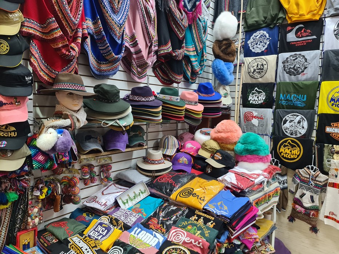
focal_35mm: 25
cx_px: 170
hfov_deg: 69.4
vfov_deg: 54.9
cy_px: 127
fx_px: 245
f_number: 1.8
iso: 320
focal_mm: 7
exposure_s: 1/120
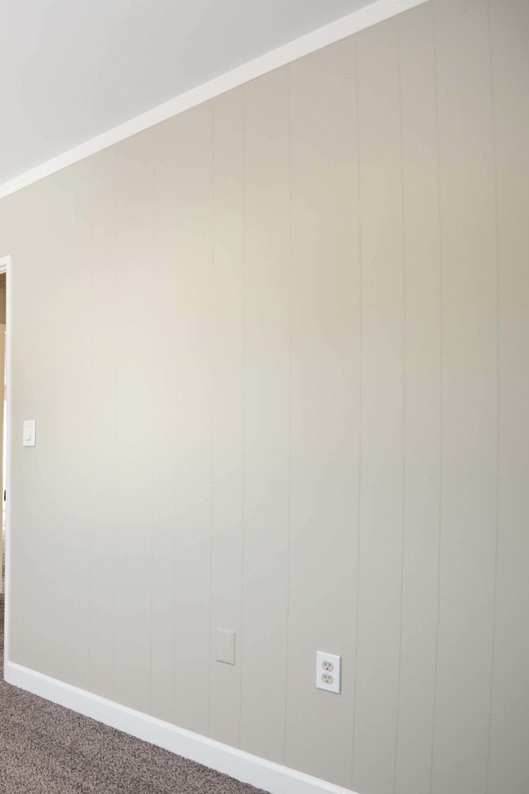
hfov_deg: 38.5
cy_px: 452
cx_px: -52
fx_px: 617
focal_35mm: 28
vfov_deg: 65.2
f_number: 4
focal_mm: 16
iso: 400
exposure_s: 1/125
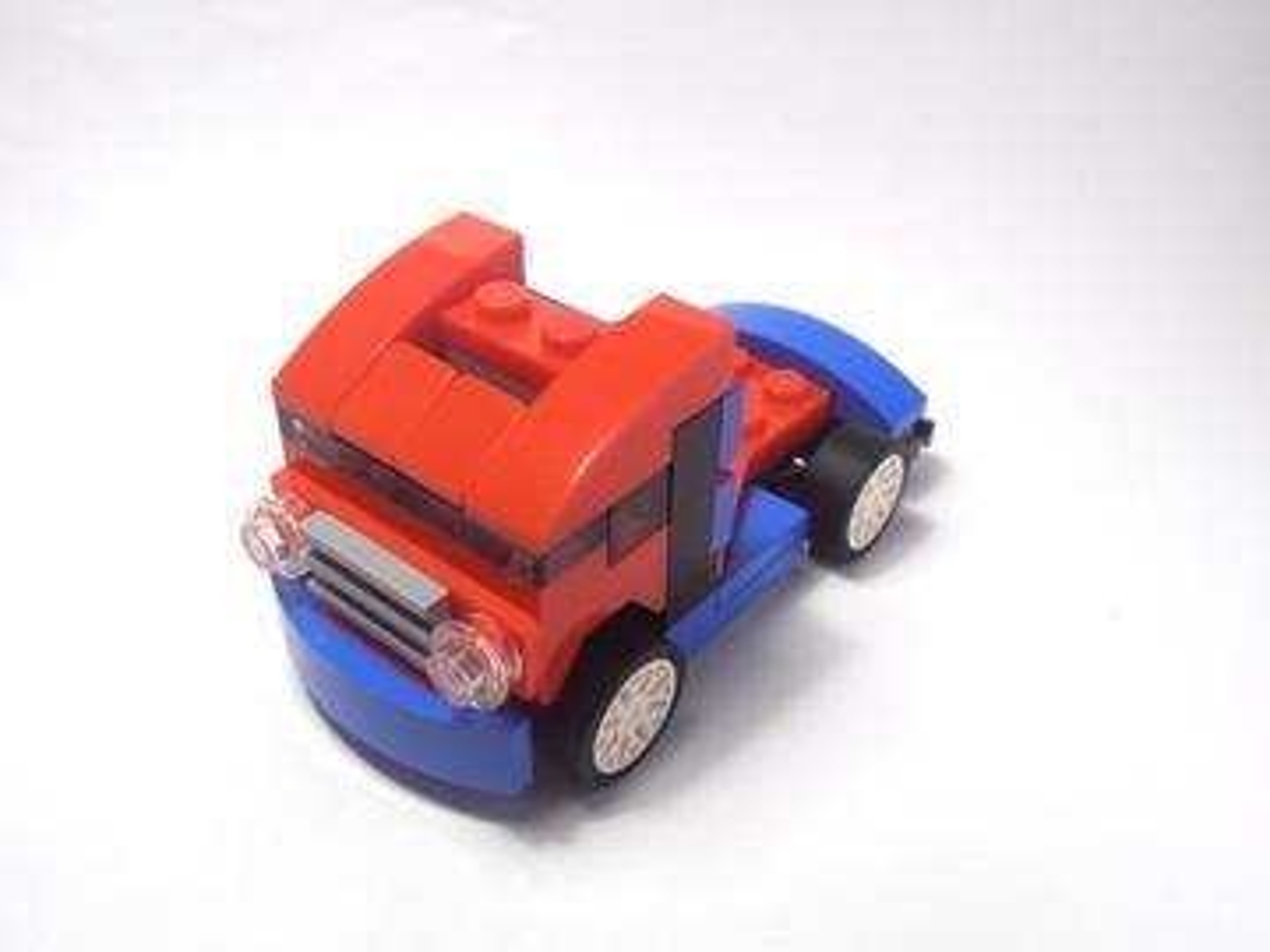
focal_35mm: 37
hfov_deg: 50.1
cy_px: 476
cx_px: 635
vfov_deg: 38.7
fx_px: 1357
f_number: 3.9
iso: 80
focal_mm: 6.61
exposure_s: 1/60
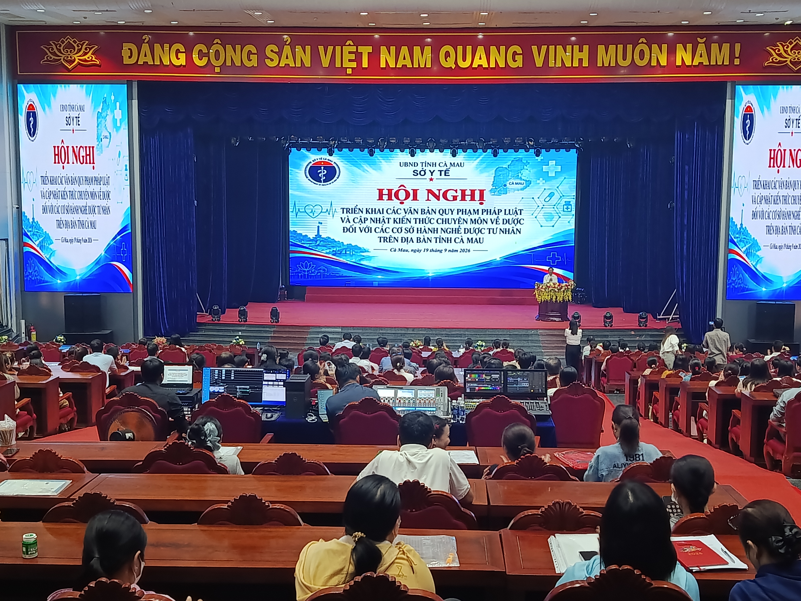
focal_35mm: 43
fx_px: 995
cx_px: 400
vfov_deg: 33.6
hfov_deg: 43.9
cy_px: 300
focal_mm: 5.24
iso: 500
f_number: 1.7
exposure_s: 1/100
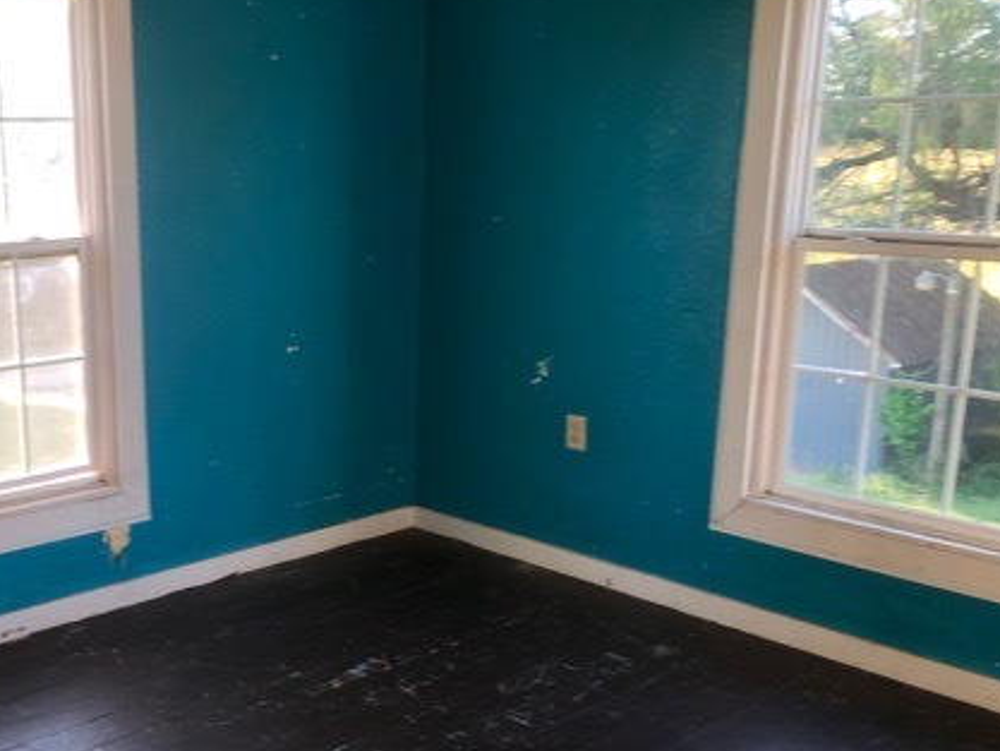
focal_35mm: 43
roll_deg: +1.0
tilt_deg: -17.1
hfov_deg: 42.5
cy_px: 482
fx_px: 1243
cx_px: 247
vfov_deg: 33.4
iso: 20
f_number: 1.8
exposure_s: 1/42
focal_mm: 3.99
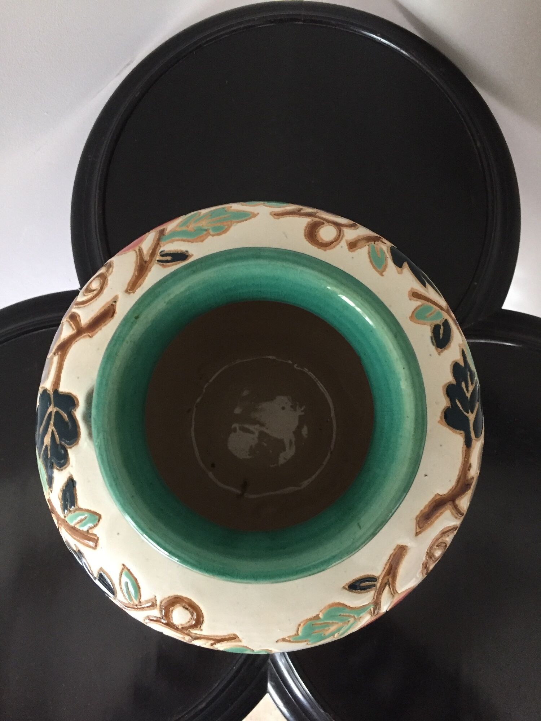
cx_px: 270
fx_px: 604
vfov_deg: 61.7
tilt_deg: -81.0
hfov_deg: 48.2
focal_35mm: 29
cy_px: 360
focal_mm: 4.15
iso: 250
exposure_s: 1/20
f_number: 2.2
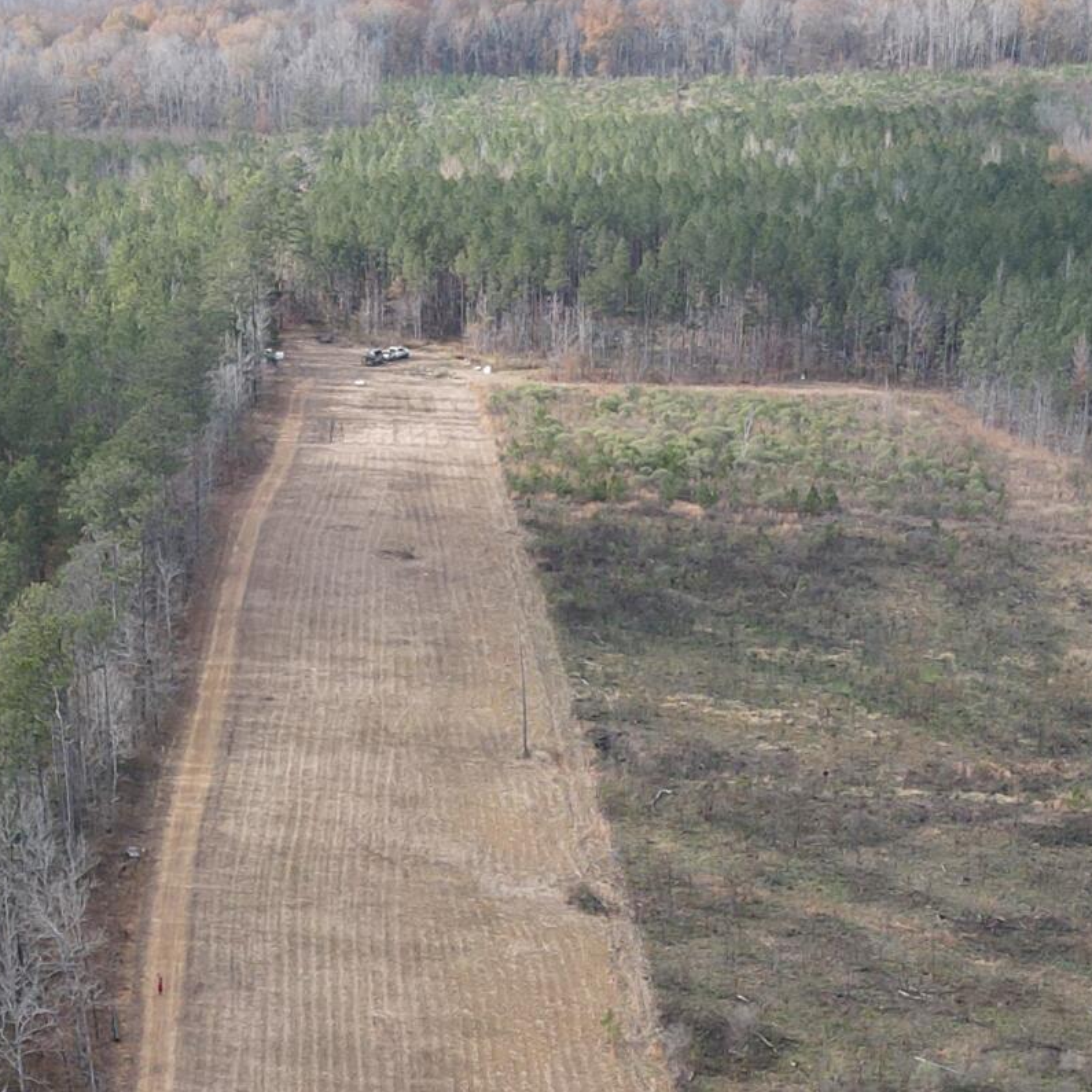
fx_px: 2855
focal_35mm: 80
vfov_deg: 21.1
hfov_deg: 21.6
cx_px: 464
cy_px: 1034
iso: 100
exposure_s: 1/240
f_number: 2.8
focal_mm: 4.5
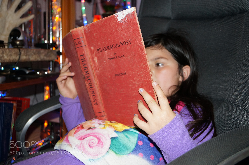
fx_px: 269
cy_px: 82
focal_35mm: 39
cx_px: 124
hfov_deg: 49.6
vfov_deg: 34.1
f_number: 4.5
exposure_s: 1/60
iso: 800
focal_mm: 26
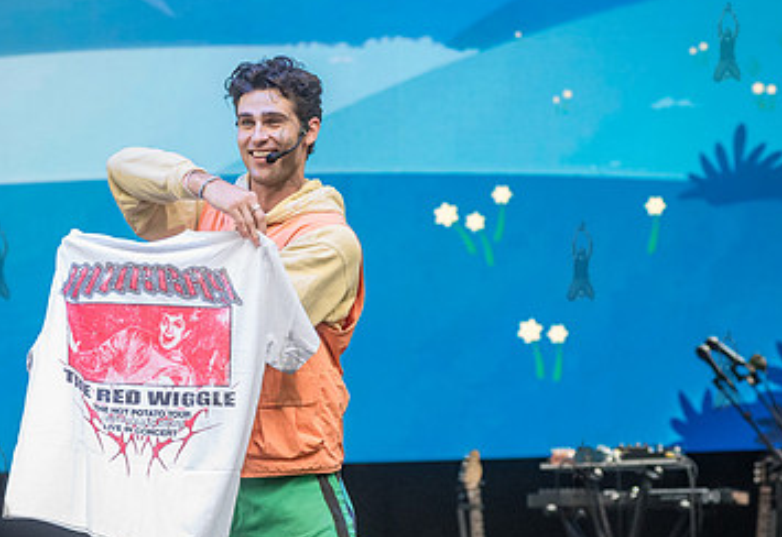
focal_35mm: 218
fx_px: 4781
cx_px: 180
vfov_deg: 6.4
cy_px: 296
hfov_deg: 9.3
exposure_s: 1/800
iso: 2000
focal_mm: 112
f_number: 4.5
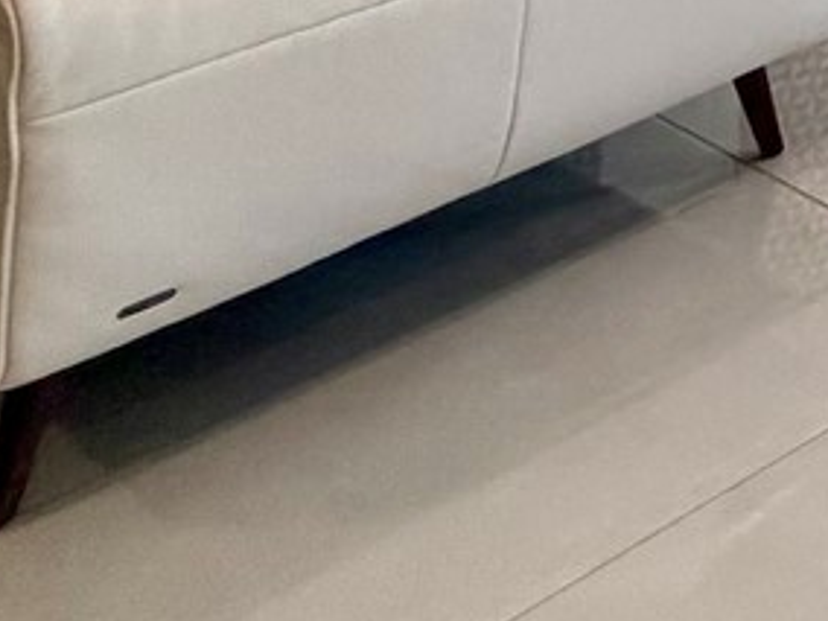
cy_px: -1026
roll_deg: +0.5
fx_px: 1890
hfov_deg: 14.4
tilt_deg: +2.3
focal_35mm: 79
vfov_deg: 12.6
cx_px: 2055
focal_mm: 2.22
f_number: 2.2
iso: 125
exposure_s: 1/120
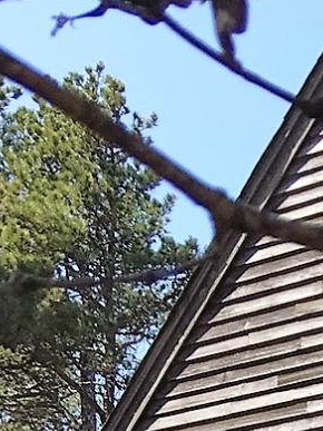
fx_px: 1867
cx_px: 785
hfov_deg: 8.9
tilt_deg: +1.2
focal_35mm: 150
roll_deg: -0.7
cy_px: 947
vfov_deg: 11.4
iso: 25
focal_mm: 4.15
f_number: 2.2
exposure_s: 1/732
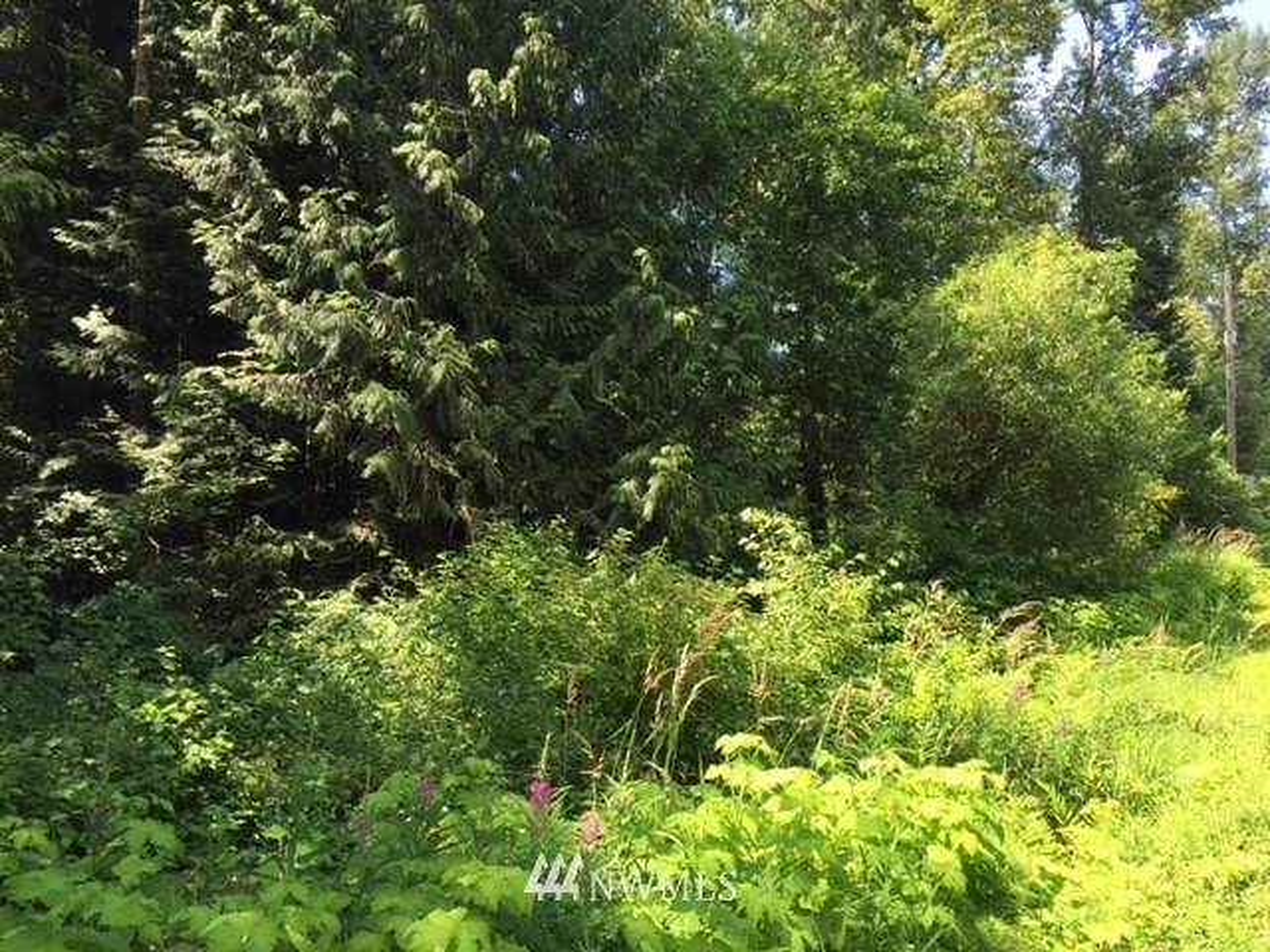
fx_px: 1064
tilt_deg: +3.2
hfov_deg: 61.7
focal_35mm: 29
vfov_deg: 48.2
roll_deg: +0.5
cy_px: 476
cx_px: 635
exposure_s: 1/286
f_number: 2.2
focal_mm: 4.15
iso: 32
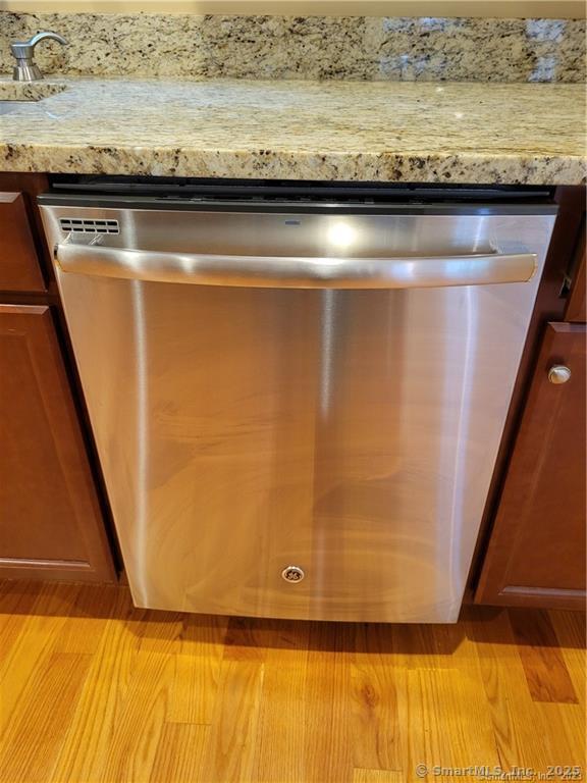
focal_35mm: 26
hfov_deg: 53.1
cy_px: 392
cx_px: 294
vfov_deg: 67.3
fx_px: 588
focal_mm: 5.4
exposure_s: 1/40
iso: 400
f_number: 1.8
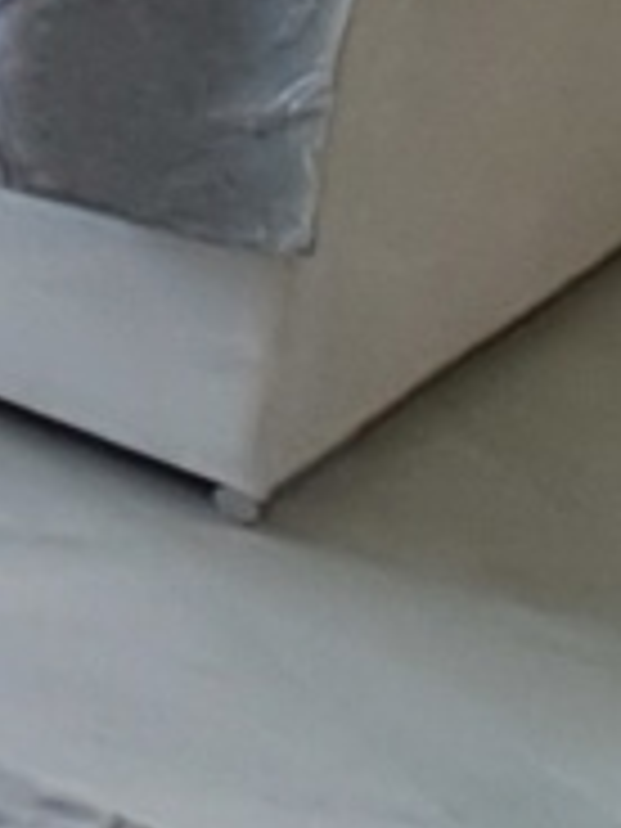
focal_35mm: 136
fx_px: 3253
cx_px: -2385
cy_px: -927
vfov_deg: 12.4
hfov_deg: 6.5
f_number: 2.2
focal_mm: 1.42
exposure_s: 1/100
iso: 50
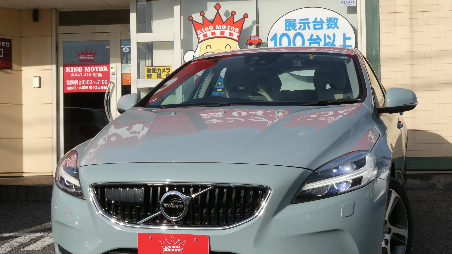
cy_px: 154
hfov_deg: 37.8
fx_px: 659
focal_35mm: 55
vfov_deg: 21.8
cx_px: 227
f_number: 6.3
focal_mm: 9
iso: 80
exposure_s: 1/400
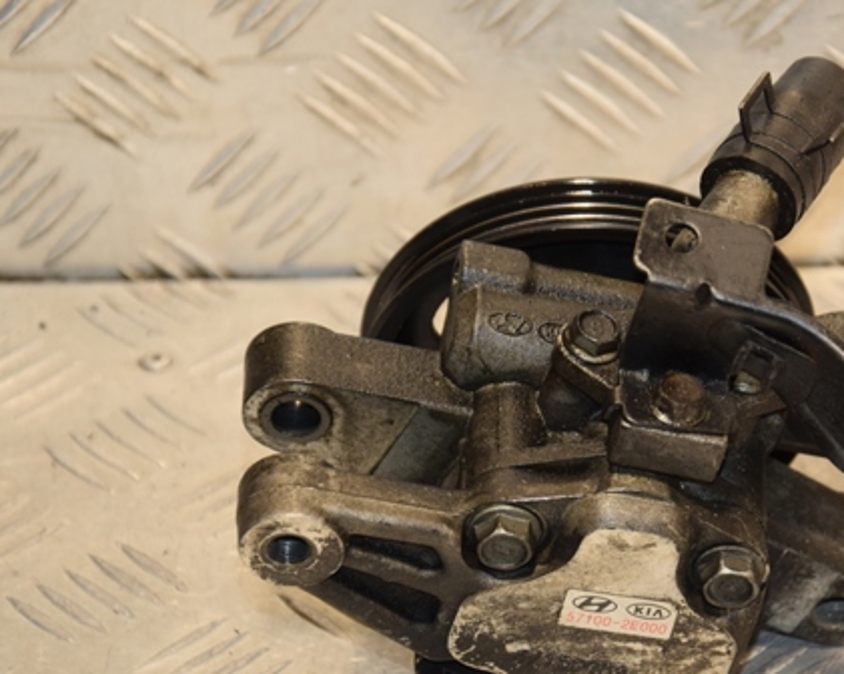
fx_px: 4916
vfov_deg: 7.8
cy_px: 395
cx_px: 557
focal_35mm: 197
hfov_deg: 9.8
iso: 800
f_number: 5.6
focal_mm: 92
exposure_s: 1/160
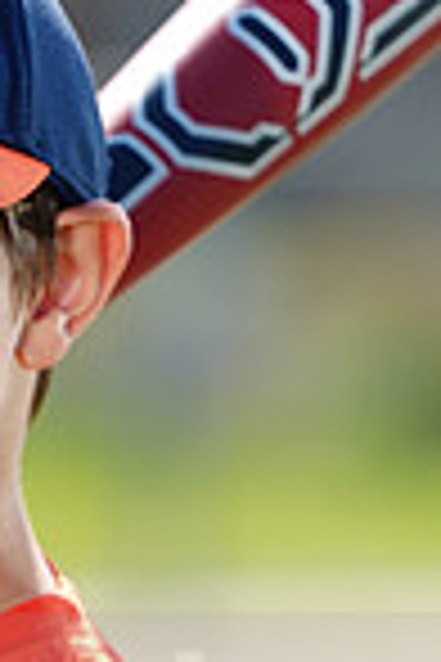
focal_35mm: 790
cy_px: 676
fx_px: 14515
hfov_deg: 1.7
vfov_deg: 2.6
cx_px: -250
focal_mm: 200
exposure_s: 1/250
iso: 50
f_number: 4
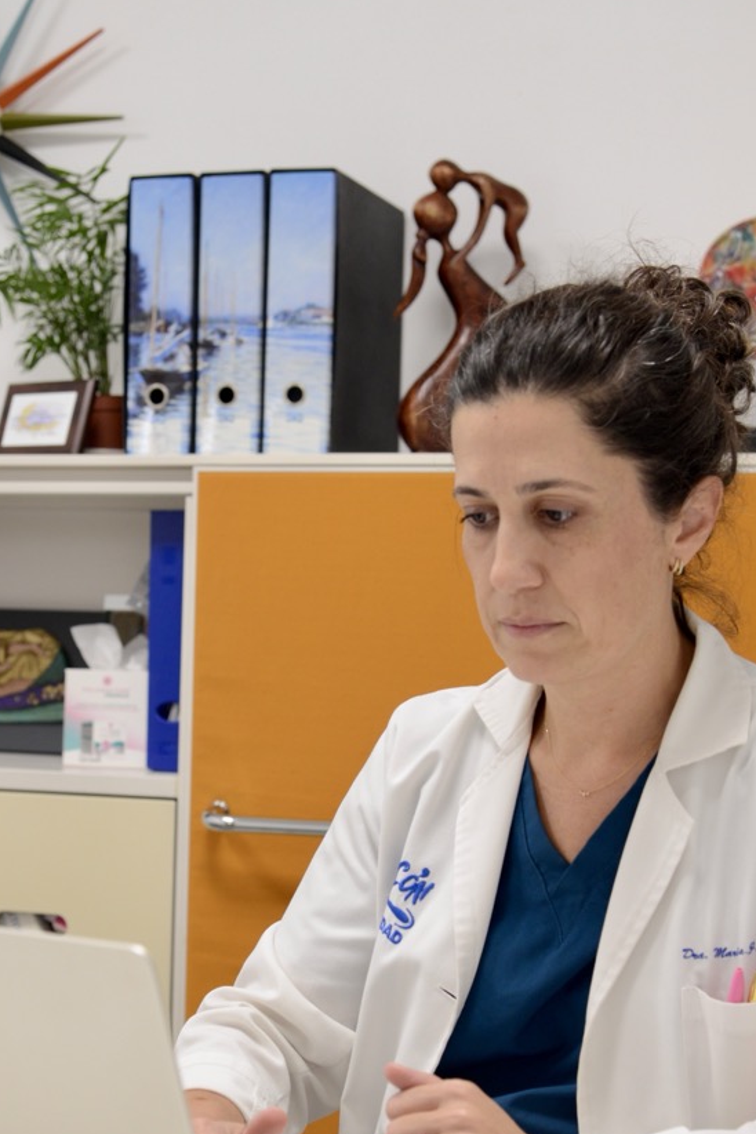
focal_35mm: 73
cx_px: 372
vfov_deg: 27.7
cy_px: 658
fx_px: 2299
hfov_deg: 18.7
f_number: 4.5
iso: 800
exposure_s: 1/50
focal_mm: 50
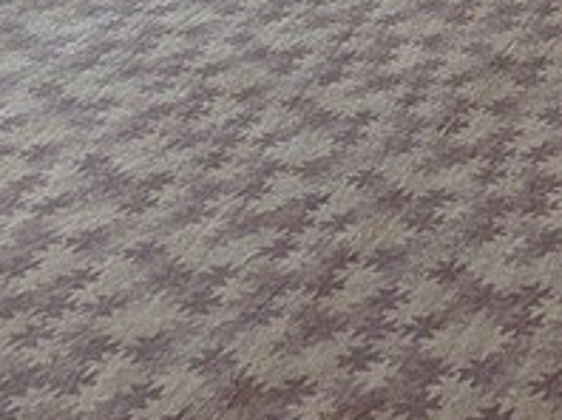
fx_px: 1524
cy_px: -348
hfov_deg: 17.4
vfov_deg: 13.9
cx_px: 981
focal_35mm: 94
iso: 296
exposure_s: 1/120
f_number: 1.7
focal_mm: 4.53
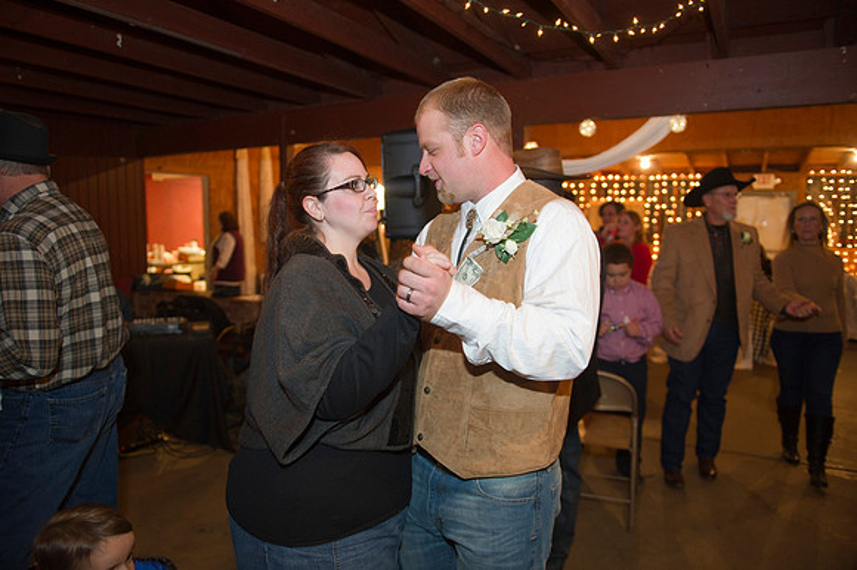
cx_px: 428
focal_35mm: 24
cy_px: 285
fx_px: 571
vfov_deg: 53.1
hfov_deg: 73.8
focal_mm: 24
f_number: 2.8
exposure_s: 1/80
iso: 1600
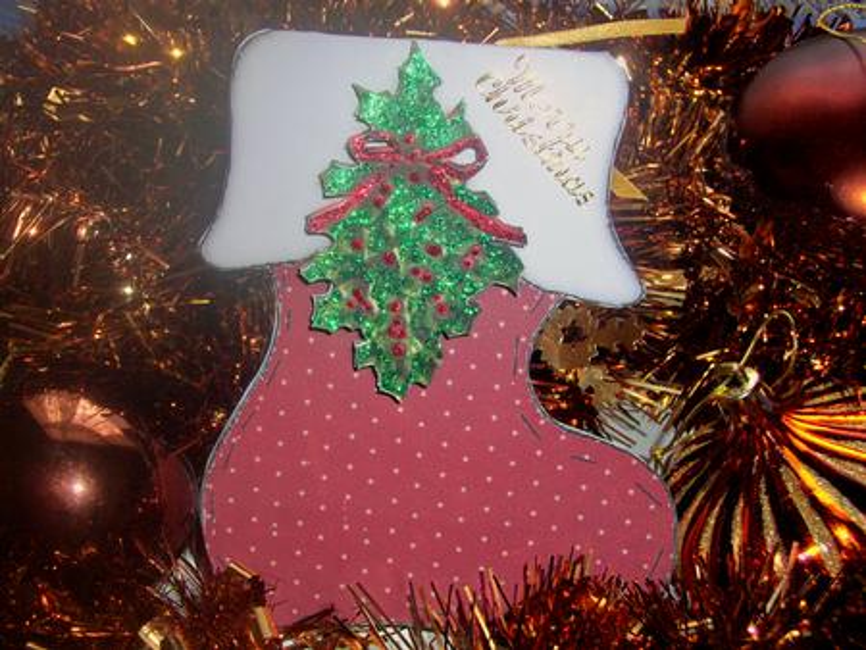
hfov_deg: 38.2
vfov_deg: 29.1
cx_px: 433
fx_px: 1252
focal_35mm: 50
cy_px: 325
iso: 80
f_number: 4
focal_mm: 8.8
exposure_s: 1/40
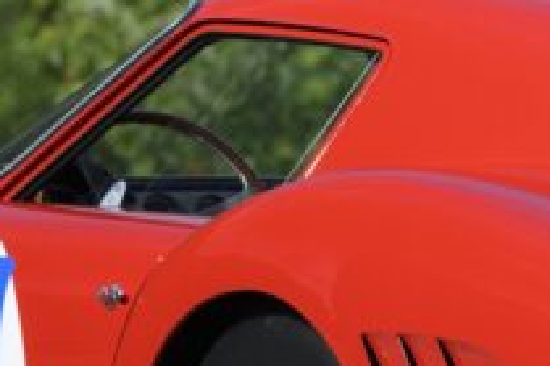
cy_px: 243
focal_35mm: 687
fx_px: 10487
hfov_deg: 3.0
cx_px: 447
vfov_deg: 2.0
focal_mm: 135
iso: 250
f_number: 4.5
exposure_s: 1/1250
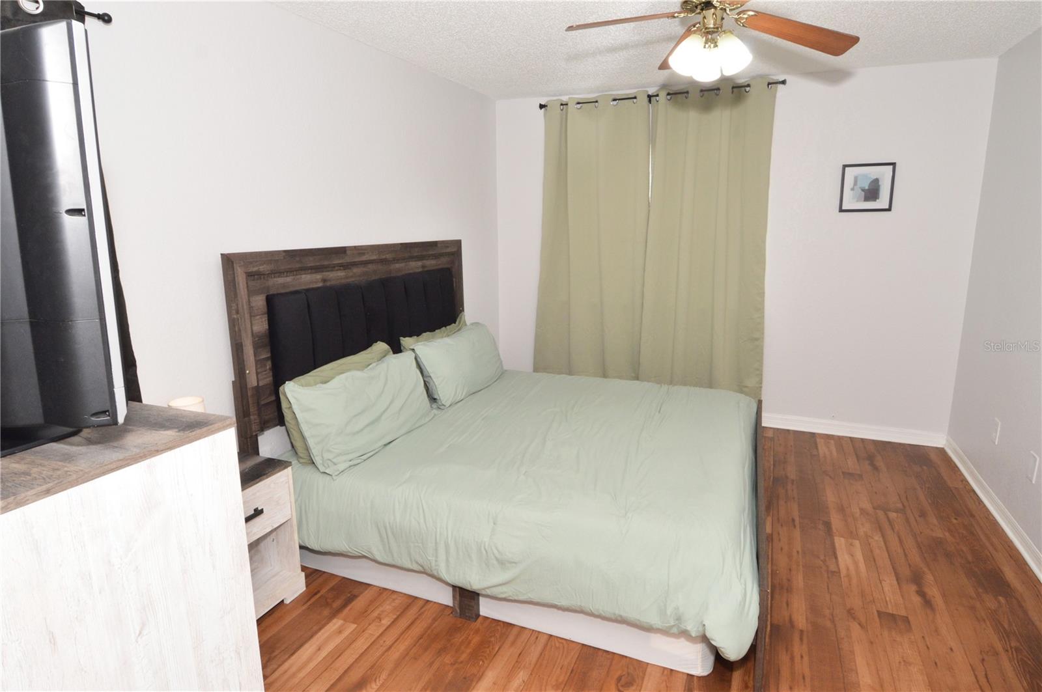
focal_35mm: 18
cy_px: 346
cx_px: 521
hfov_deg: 90.1
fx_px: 520
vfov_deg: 67.3
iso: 800
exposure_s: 1/60
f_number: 9
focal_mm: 12
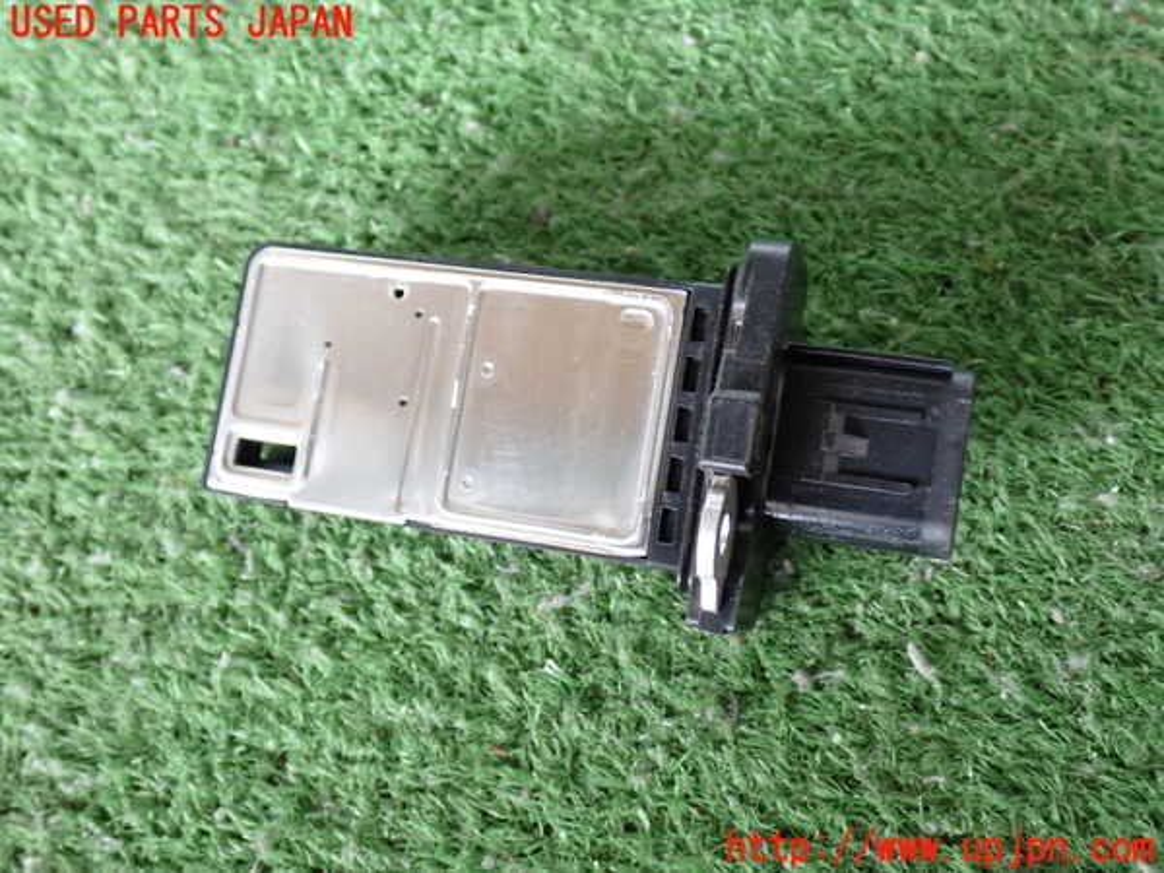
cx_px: 582
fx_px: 1379
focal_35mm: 41
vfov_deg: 35.1
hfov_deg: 45.8
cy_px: 436
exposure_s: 1/40
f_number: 2.8
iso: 500
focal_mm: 7.31
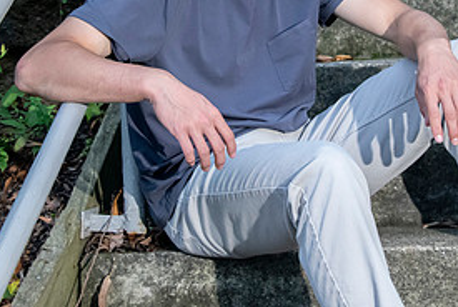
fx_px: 1503
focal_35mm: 118
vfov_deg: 11.5
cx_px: 290
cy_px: 3
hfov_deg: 17.3
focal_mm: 56
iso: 5000
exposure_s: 1/160
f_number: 6.3
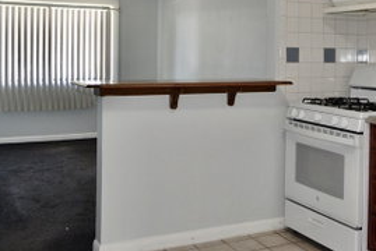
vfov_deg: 27.6
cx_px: 231
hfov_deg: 40.8
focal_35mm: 48
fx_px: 502
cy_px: 50
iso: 720
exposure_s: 1/60
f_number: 3.5
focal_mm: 18
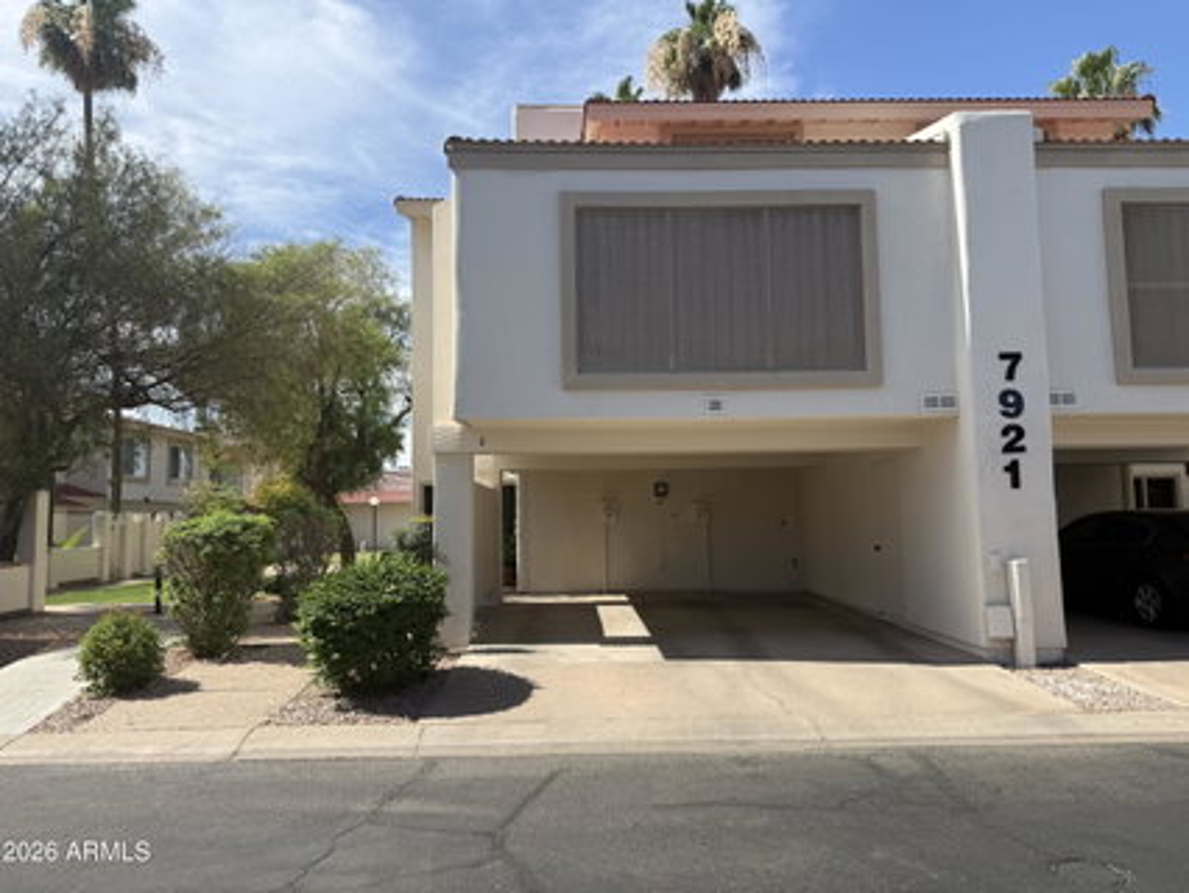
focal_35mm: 24
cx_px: 594
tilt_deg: +4.8
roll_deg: +0.7
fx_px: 825
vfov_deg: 56.9
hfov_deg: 71.6
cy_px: 446
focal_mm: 6.76
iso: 80
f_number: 1.78
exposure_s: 1/3425
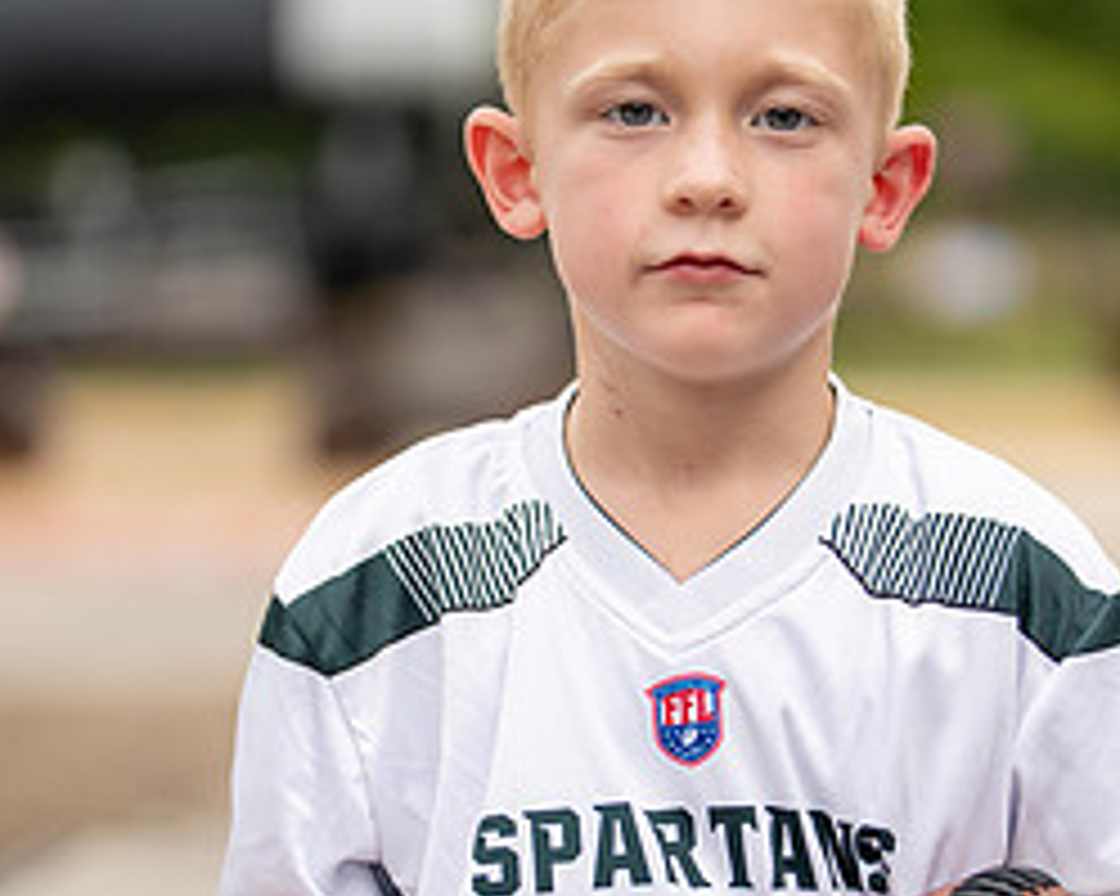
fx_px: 4341
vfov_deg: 11.8
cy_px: 527
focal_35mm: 131
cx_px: 721
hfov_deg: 14.7
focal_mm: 50
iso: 320
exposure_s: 1/1600
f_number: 1.2
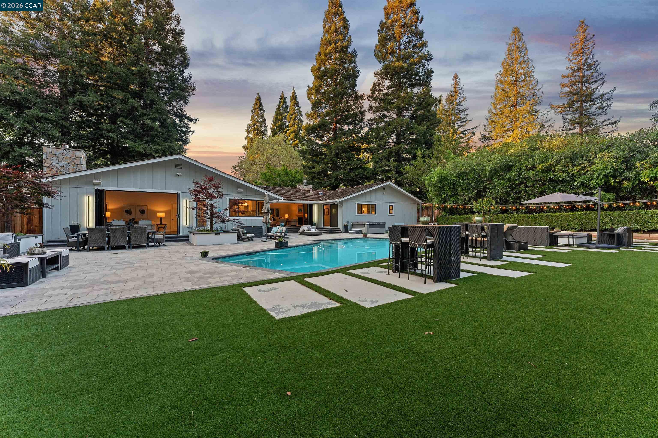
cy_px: 219
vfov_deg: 81.2
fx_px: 256
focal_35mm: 14
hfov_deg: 104.3
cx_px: 329
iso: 200
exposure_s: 1/15
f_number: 9
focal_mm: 14
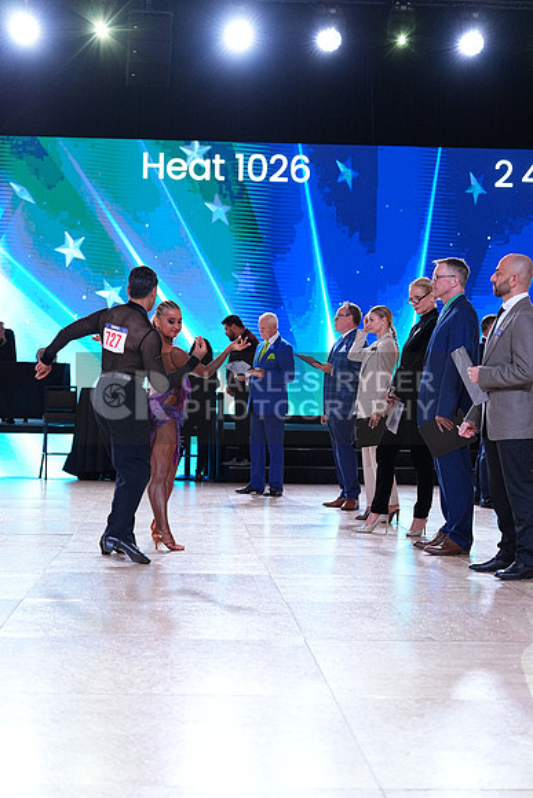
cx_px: 266
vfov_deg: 28.8
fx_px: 1554
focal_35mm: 70
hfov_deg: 19.5
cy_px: 399
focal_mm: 70
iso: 2000
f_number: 4
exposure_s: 1/500
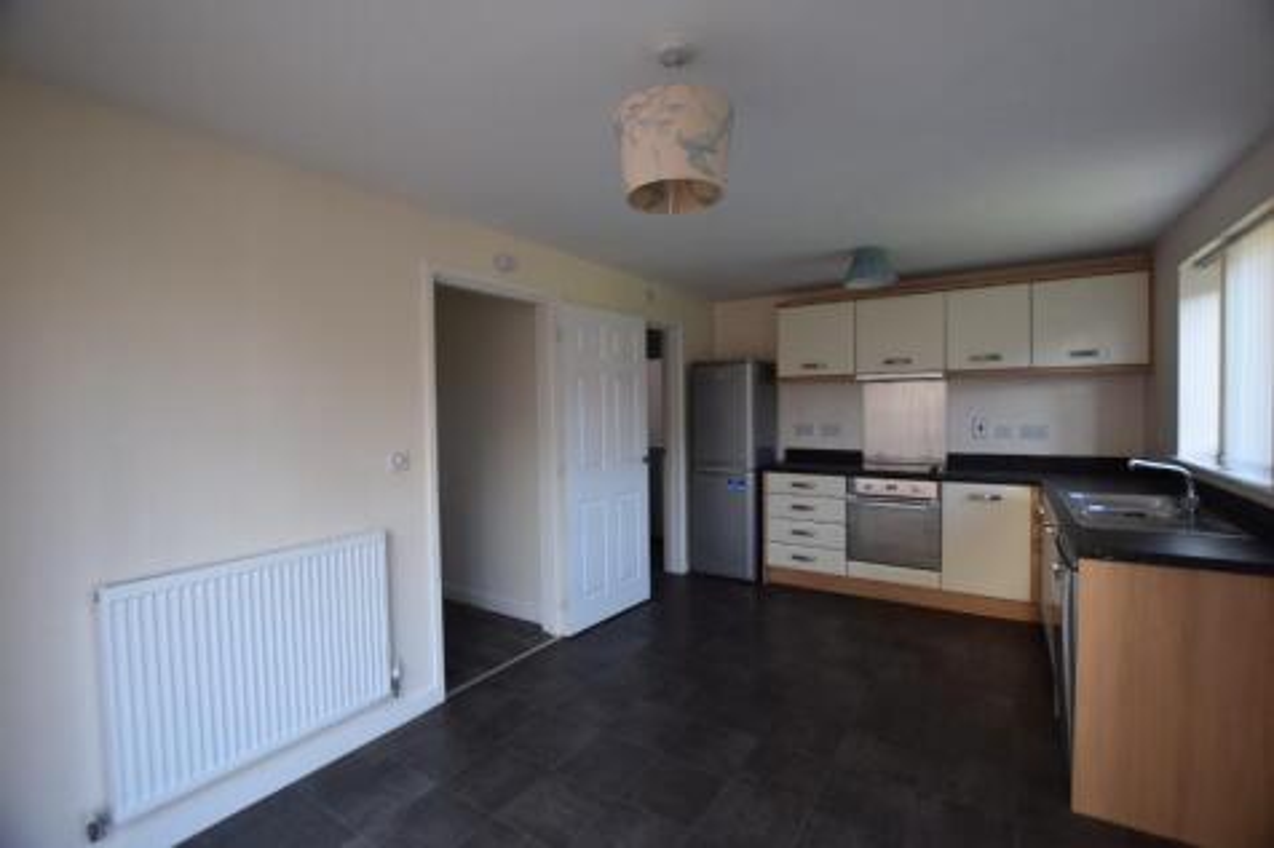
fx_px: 531
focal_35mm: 15
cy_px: 424
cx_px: 637
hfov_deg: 100.4
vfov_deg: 77.3
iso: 400
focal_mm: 10
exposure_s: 1/80
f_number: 4.5
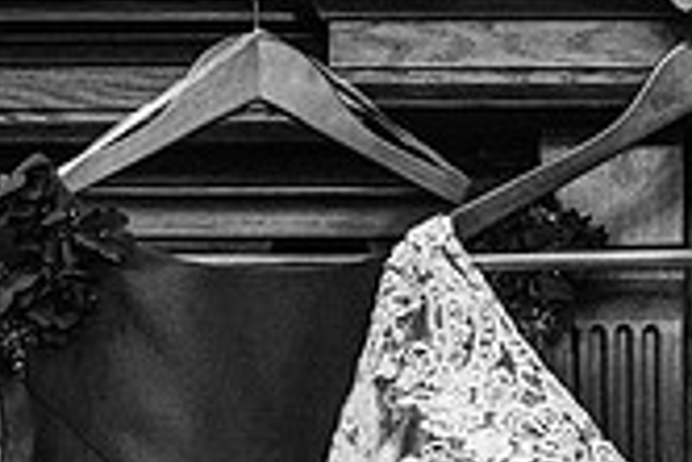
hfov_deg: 21.9
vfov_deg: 14.8
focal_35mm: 89
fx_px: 1712
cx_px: 721
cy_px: 568
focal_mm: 25
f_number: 2.8
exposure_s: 1/200
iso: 1600
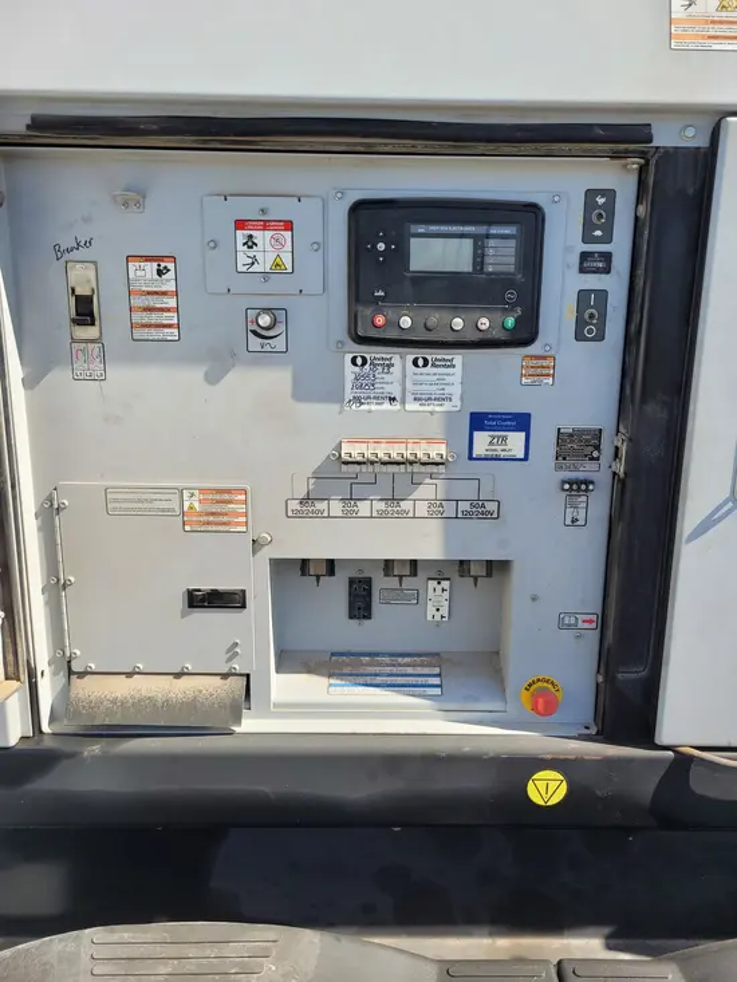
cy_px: 491
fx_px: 738
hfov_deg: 53.1
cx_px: 368
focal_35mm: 26
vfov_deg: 67.3
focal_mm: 5.4
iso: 40
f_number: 1.8
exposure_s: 1/1307
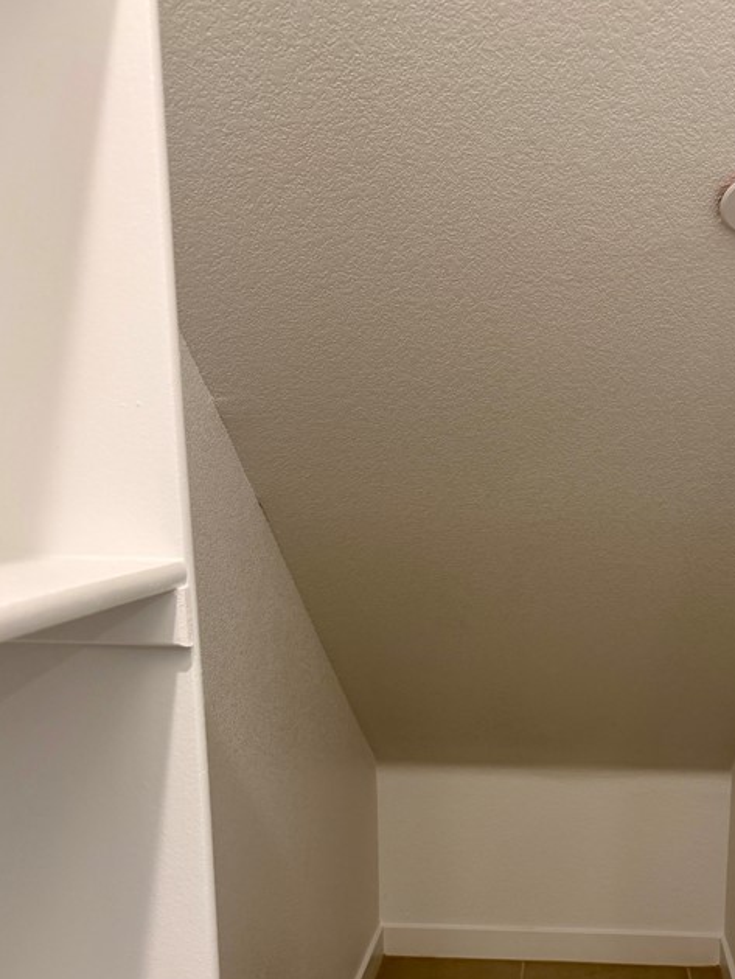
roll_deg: +0.0
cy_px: 719
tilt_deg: -13.8
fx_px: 1103
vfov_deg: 46.3
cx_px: 510
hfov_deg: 36.3
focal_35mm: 39
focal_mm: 6.76
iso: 160
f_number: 1.78
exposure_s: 1/60
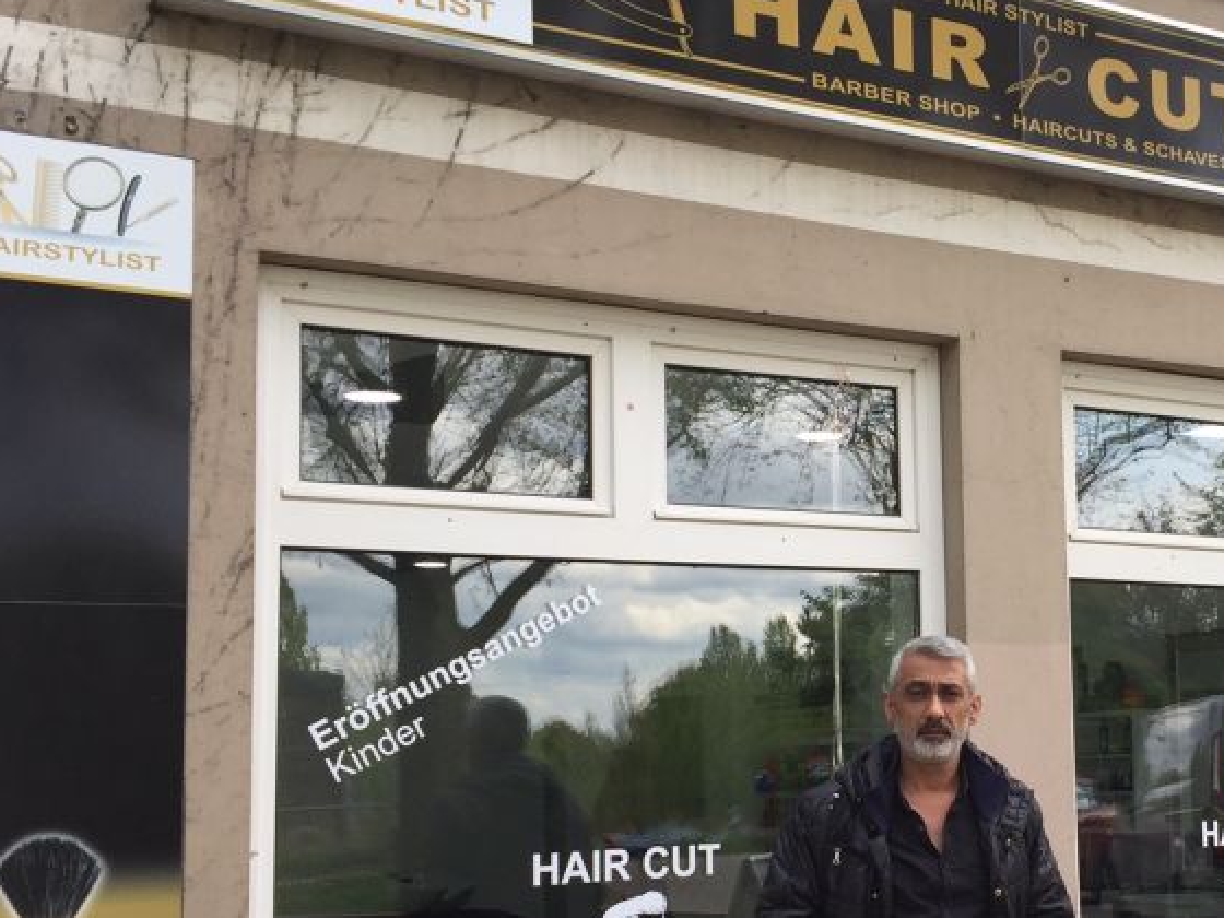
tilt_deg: +4.4
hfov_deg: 34.9
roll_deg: +1.9
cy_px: 588
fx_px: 1874
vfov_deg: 27.4
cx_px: 1008
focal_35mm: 53
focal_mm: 4.15
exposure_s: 1/344
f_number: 2.2
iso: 32
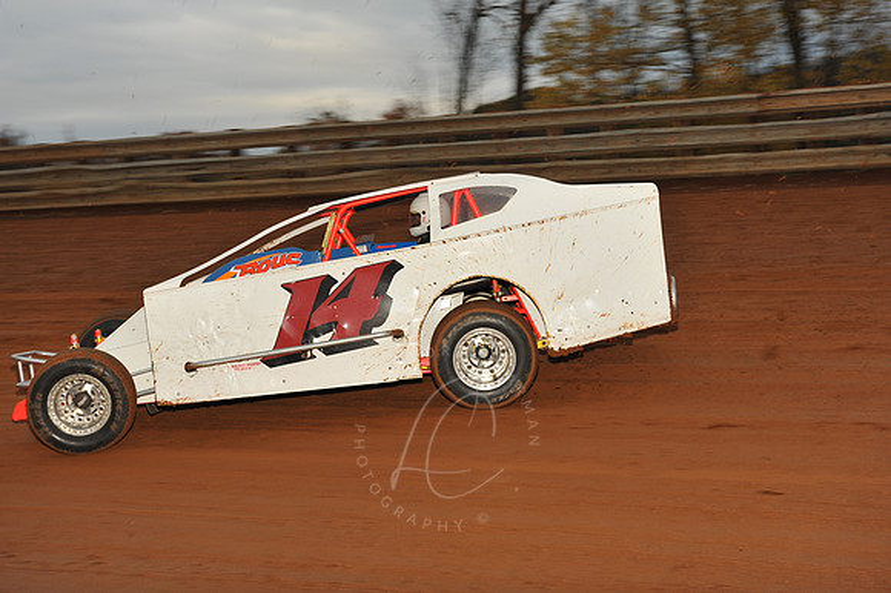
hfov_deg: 28.9
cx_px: 446
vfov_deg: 19.4
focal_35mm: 70
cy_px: 296
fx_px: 1731
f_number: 7.1
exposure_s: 1/320
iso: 500
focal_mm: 70
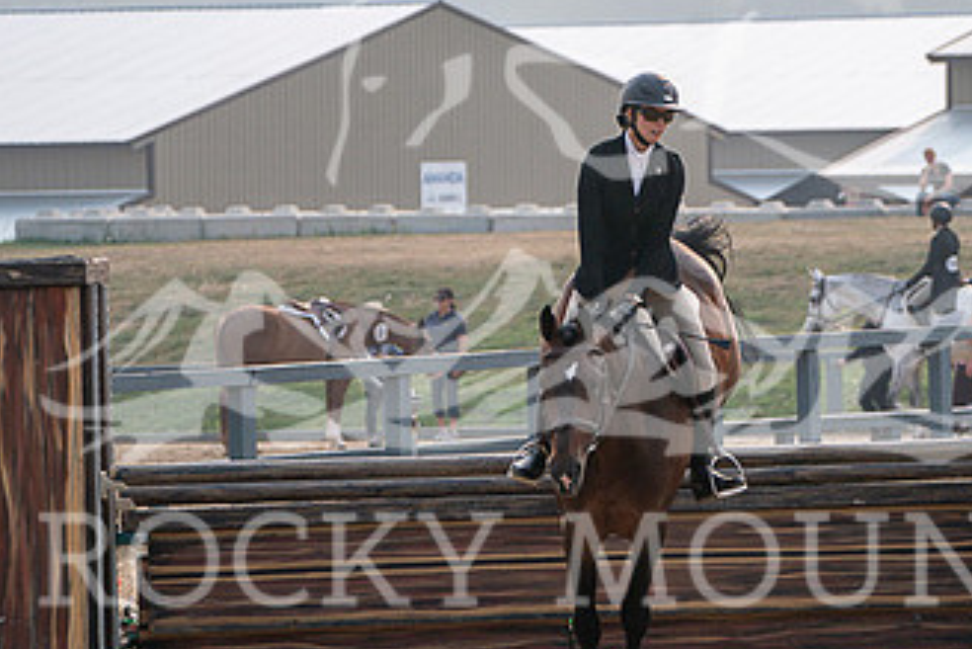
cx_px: 705
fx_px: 10129
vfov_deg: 3.7
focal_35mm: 375
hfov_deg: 5.5
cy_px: 292
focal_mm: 212
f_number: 5.6
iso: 500
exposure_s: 1/1600
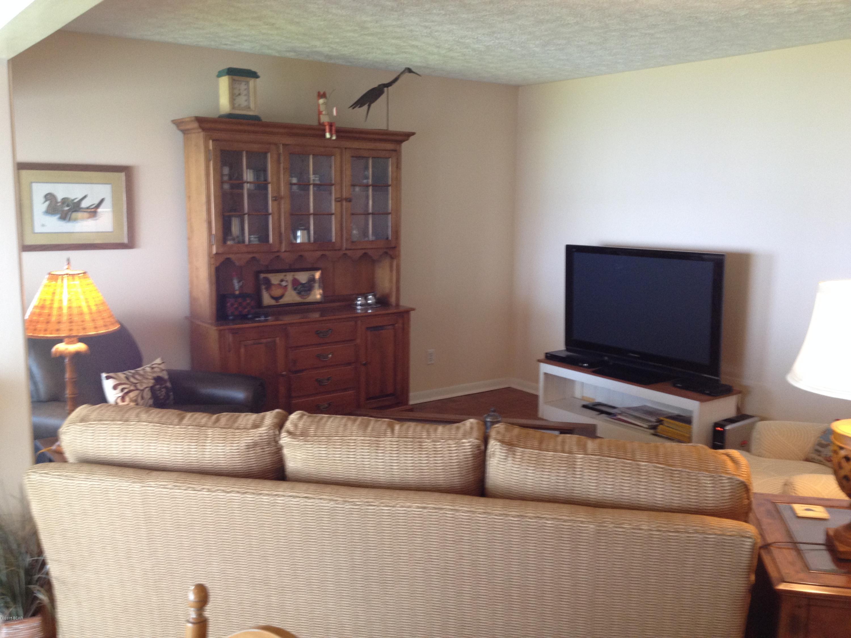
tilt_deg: -9.3
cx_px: 426
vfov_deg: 40.7
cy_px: 319
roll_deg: +0.0
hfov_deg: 52.6
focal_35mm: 35
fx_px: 860
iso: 125
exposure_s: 1/20
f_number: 2.4
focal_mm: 4.28
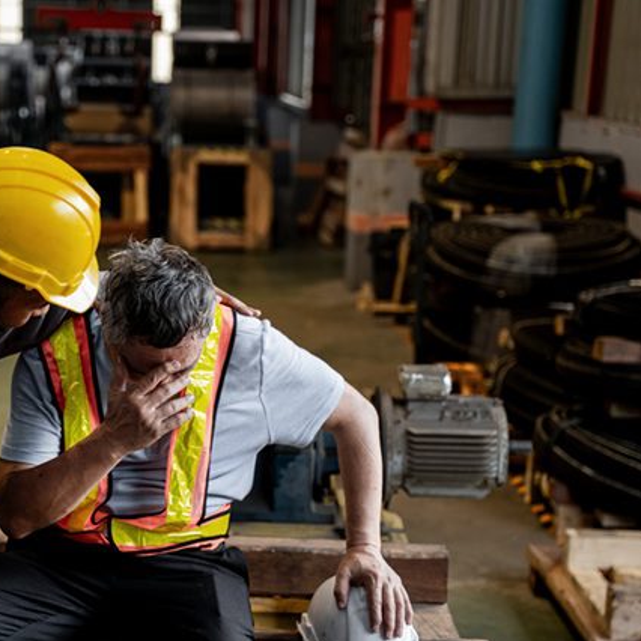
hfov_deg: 24.2
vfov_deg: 24.5
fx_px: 1475
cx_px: 153
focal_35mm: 70
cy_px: 324
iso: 2500
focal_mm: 54.3
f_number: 2.8
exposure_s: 1/100
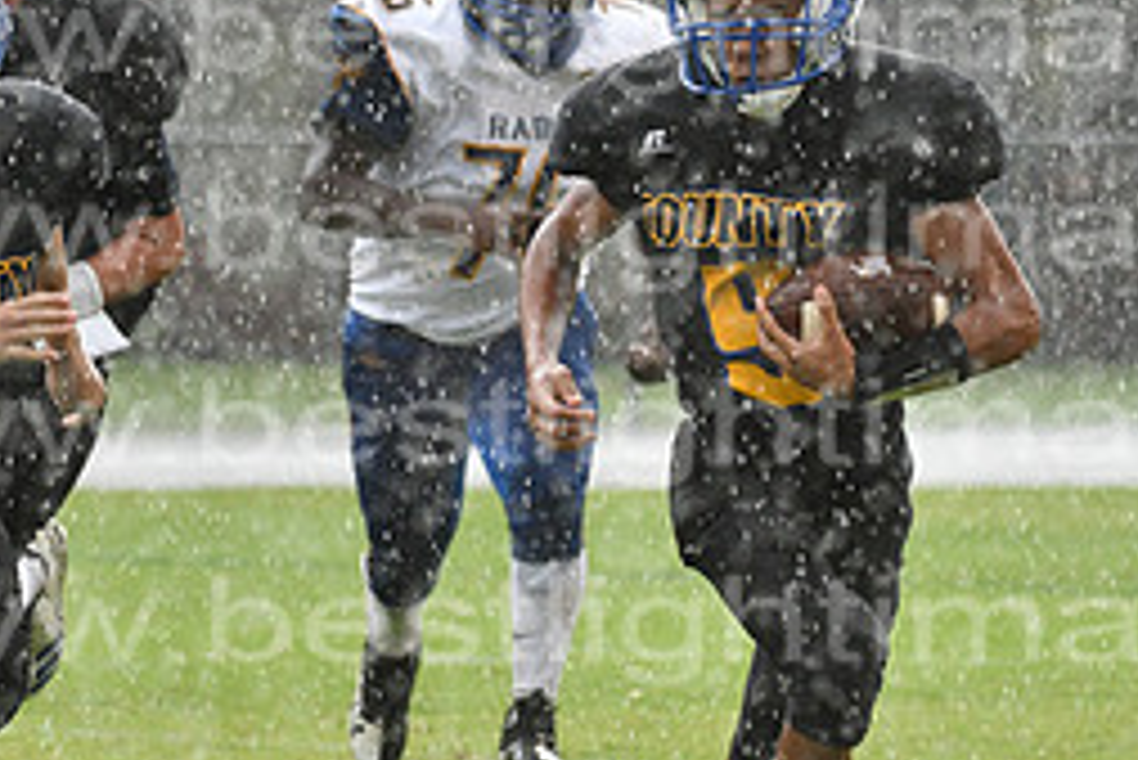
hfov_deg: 4.3
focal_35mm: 482
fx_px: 15245
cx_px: 796
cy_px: 335
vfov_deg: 2.9
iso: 1000
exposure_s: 1/800
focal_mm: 140
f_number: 4.5
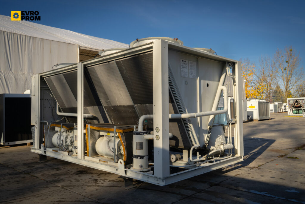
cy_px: 102
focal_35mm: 29
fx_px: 246
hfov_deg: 63.7
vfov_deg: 45.0
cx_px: 152
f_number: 18
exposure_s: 1/80
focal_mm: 29
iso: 100
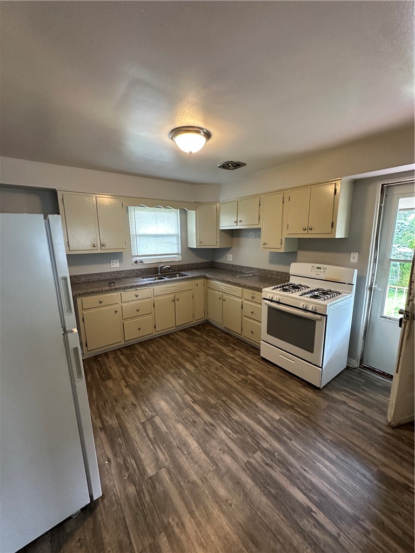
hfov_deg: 85.7
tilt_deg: -11.6
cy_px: 276
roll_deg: -0.5
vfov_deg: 102.1
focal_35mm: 14
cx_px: 208
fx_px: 224
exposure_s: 1/60
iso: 320
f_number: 2.2
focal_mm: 2.22
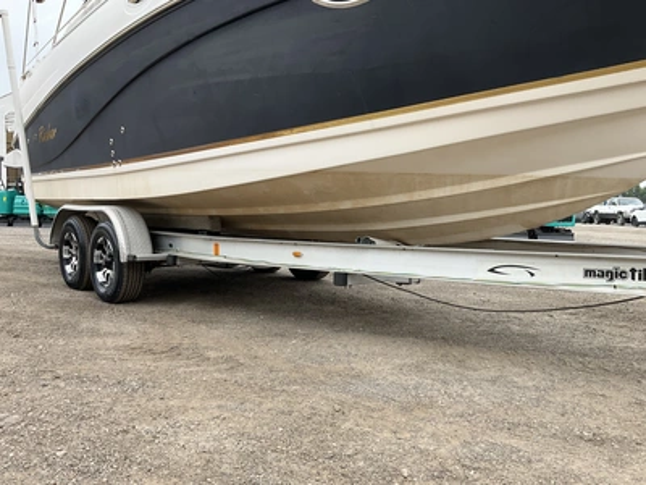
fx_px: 541
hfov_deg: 61.7
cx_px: 323
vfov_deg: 48.2
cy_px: 242
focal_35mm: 29
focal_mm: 3
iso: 25
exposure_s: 1/770
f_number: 1.8
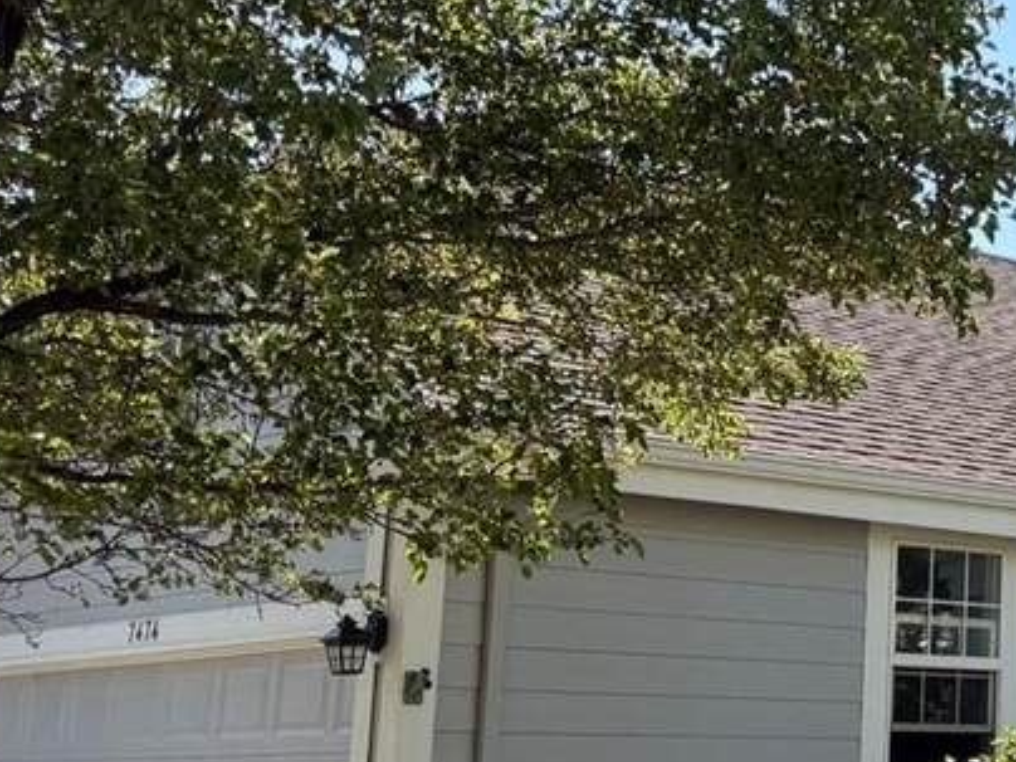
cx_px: 1290
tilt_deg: +11.5
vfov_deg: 19.4
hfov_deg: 23.0
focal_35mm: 76
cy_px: 400
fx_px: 2231
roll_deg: -0.4
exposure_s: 1/2801
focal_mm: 6.76
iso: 80
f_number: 1.78
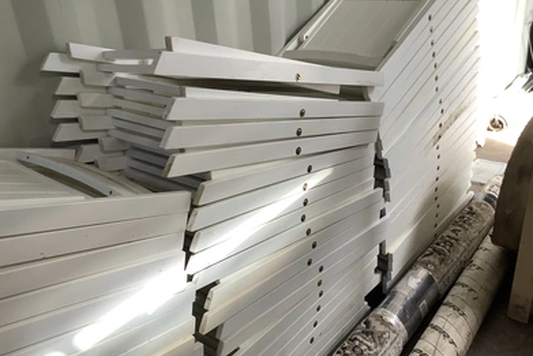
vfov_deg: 39.9
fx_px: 489
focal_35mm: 33
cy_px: 202
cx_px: 264
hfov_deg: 57.2
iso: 50
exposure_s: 1/60
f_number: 2.4
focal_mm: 3.3
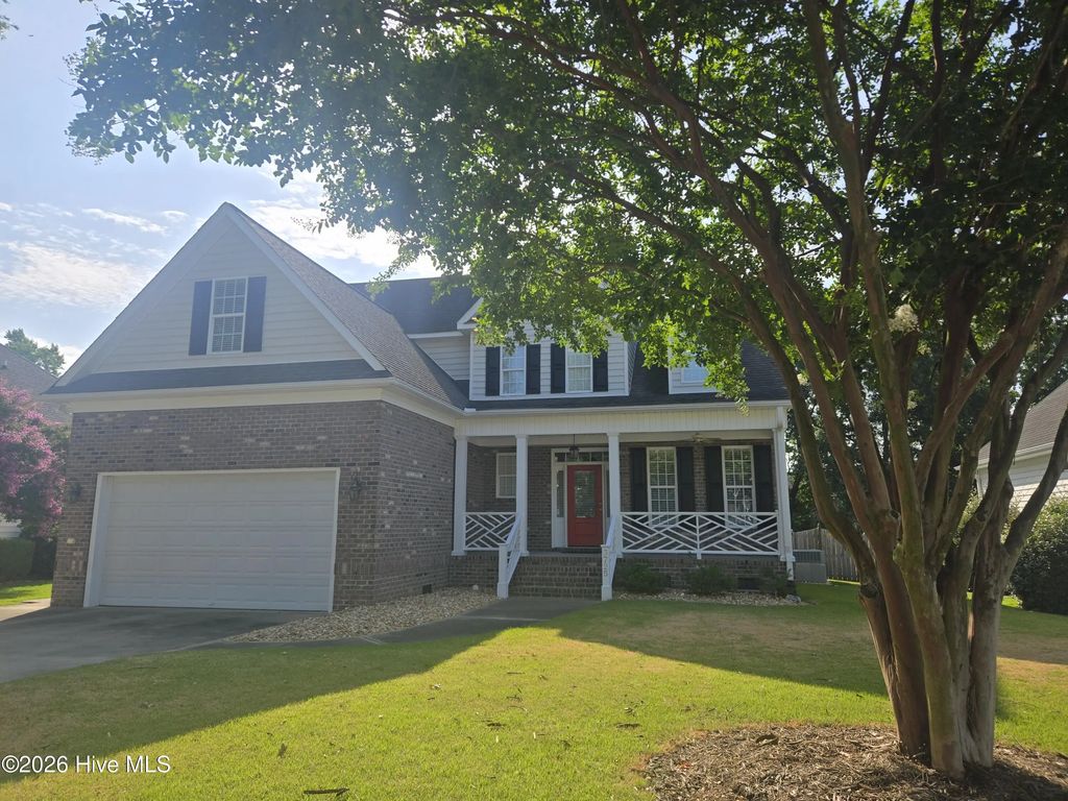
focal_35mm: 23
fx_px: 710
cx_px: 534
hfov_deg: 73.9
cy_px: 400
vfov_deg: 58.9
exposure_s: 1/2650
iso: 25
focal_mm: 5.4
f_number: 1.8
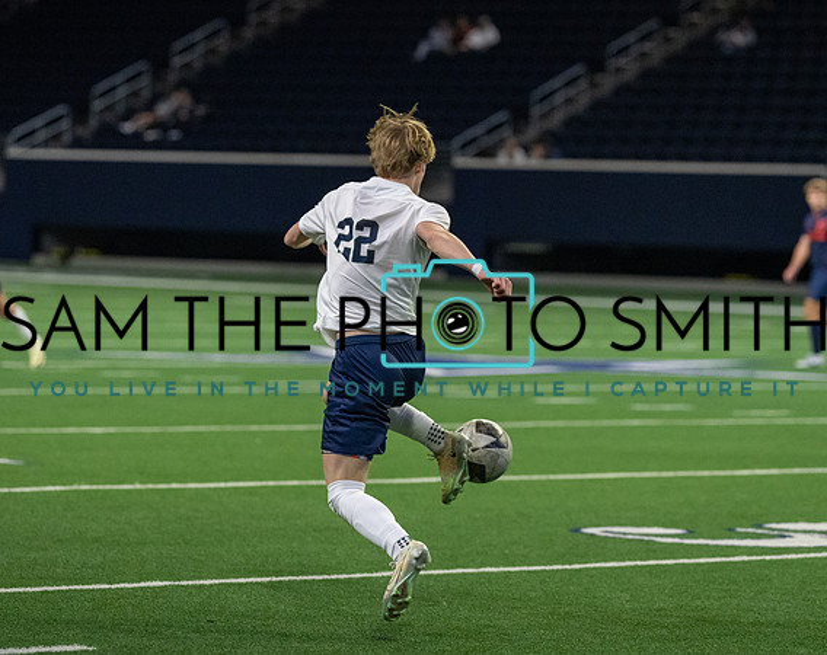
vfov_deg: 7.3
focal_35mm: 210
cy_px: 257
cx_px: 393
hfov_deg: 9.2
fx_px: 5116
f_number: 3.2
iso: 5000
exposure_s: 1/1250
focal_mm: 142
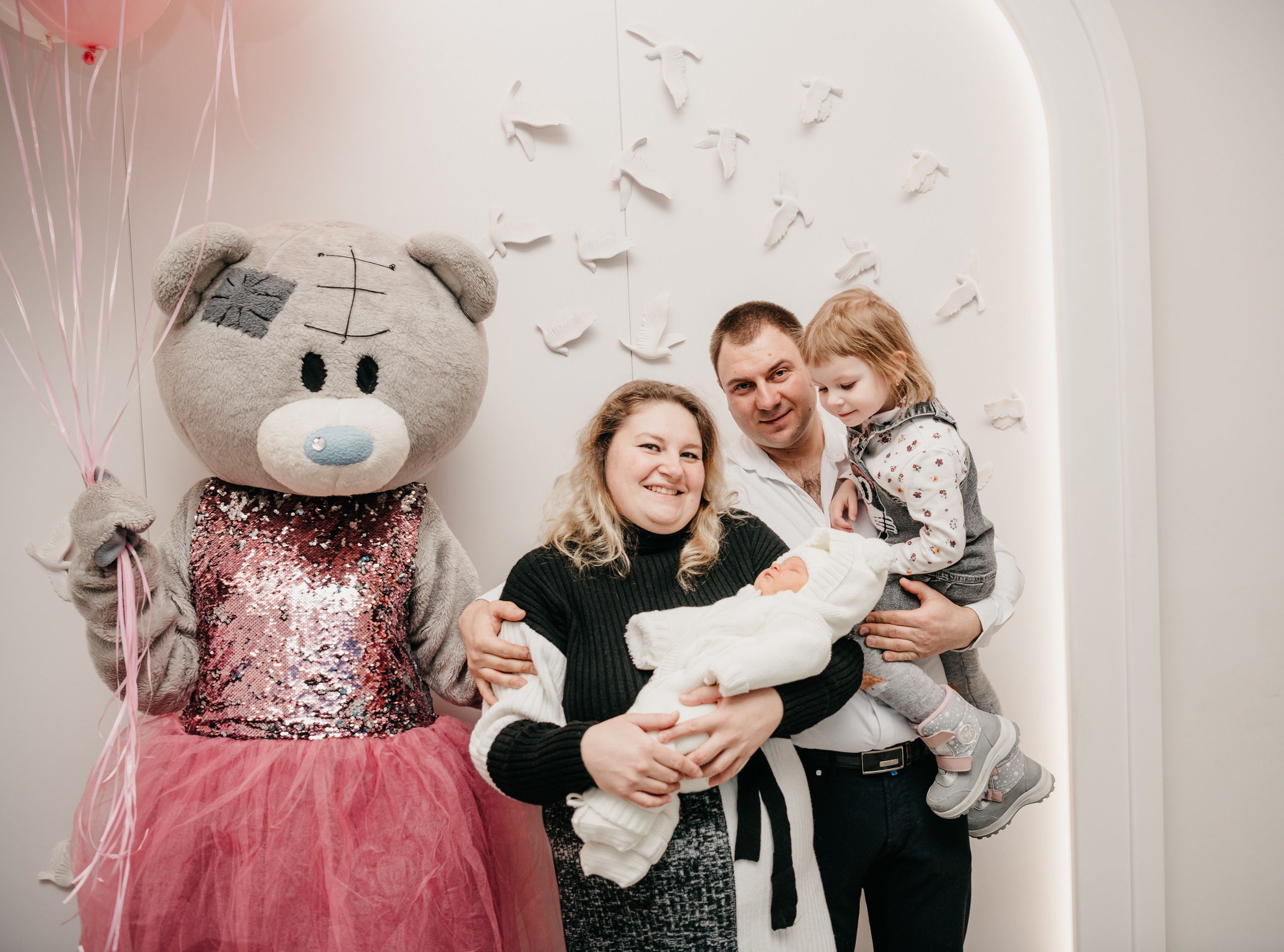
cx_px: 714
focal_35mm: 32
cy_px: 476
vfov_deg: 43.6
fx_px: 1190
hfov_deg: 56.5
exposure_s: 1/160
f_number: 4
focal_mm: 30
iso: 320
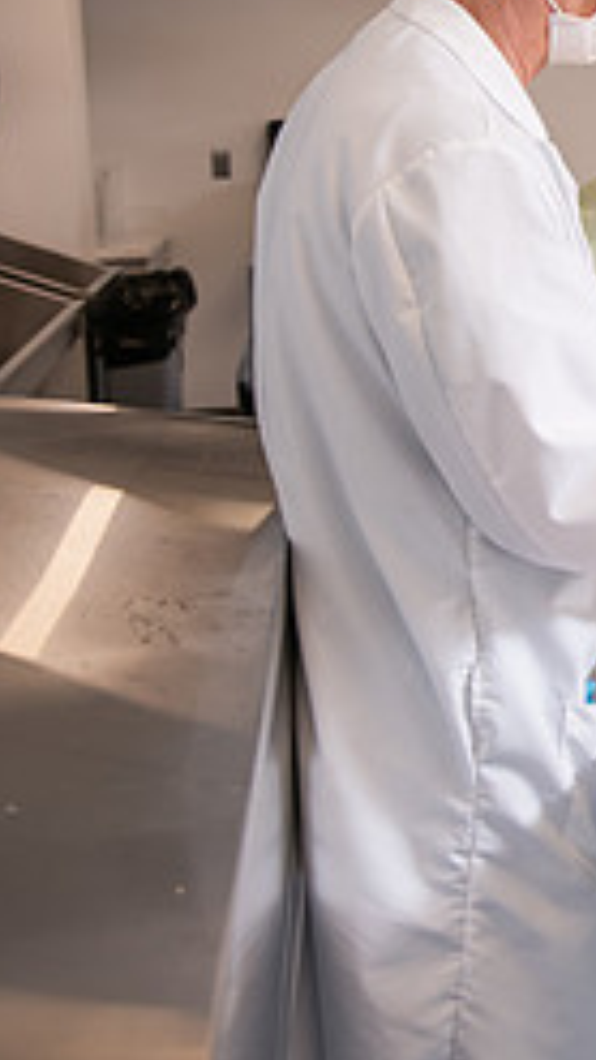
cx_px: 1098
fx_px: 2415
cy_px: 247
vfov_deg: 24.4
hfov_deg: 12.7
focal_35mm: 86
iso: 400
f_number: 4.5
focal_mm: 35
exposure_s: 1/200
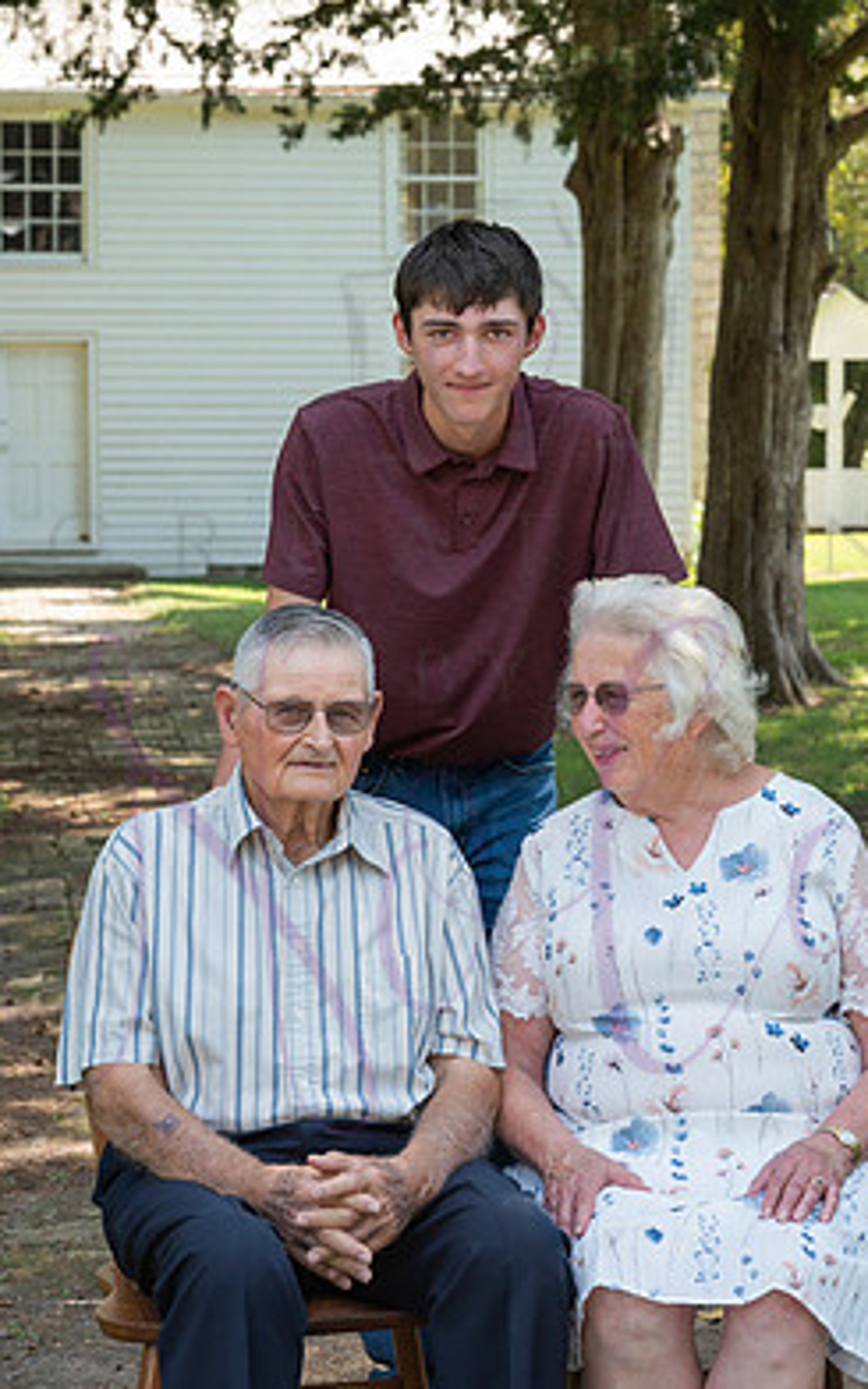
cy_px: 670
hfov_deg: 13.5
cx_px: 521
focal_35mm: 97
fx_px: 3671
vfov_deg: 21.4
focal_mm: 83
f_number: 8
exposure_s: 1/160
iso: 400
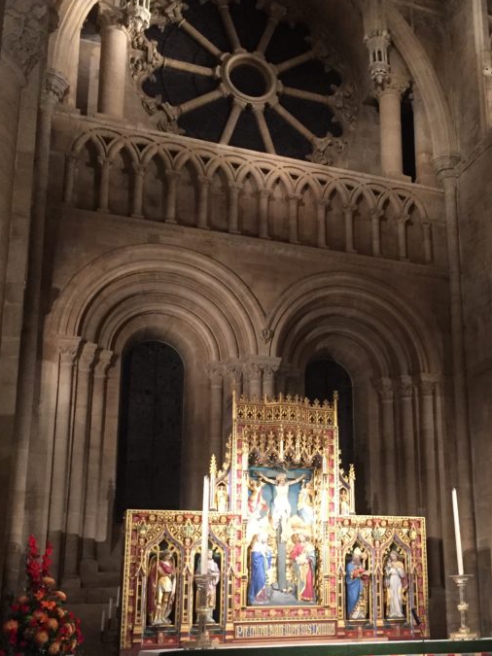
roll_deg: +1.6
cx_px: 367
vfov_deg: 42.7
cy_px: 394
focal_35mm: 44
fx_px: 834
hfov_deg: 32.3
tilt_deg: +16.1
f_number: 2.2
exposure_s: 1/17
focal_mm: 4.15
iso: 250
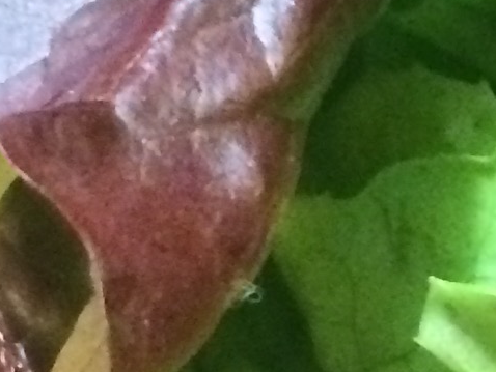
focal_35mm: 198
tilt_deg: -56.4
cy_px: 250
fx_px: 2838
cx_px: 842
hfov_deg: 9.6
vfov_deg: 7.5
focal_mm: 4.15
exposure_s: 1/15
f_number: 2.2
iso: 400
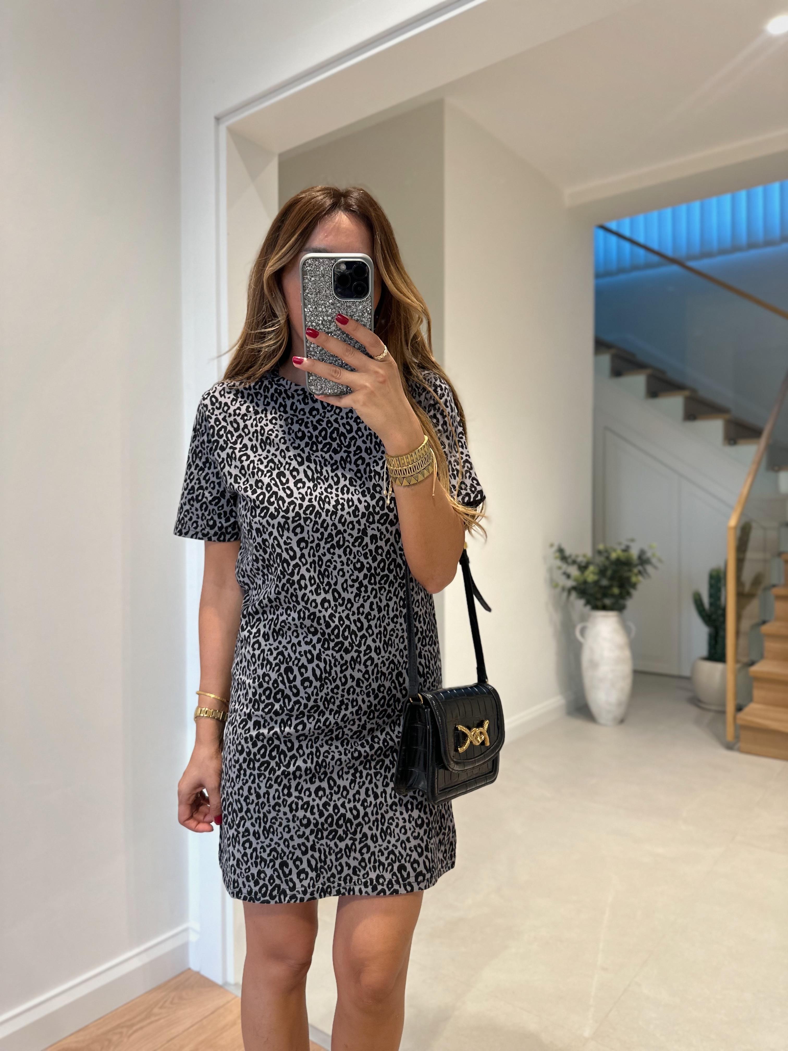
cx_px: 394
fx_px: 728
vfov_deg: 71.6
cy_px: 526
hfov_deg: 56.8
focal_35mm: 24
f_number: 1.78
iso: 250
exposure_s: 1/69
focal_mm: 6.86
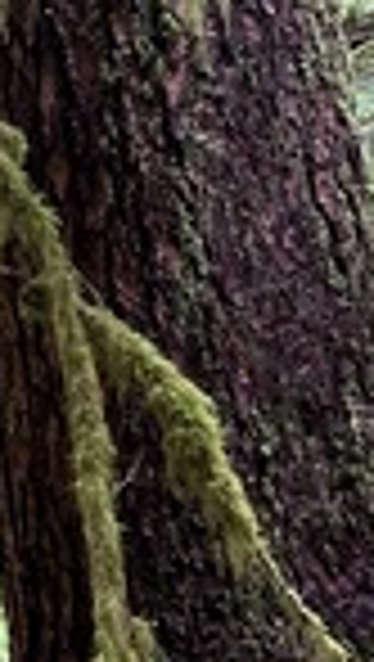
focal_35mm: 100
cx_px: -455
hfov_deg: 10.7
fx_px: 1758
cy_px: 378
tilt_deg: +0.2
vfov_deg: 21.3
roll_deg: +3.7
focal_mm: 5.7
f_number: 1.5
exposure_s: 1/60
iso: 160
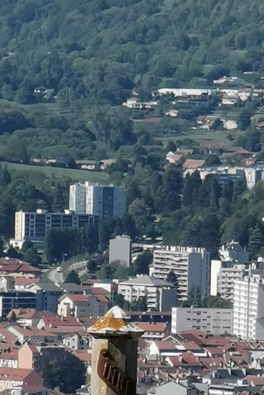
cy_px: 343
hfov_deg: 2.2
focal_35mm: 629
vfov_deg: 3.3
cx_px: 129
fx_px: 6918
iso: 50
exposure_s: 1/725
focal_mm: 14.46
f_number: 3.4
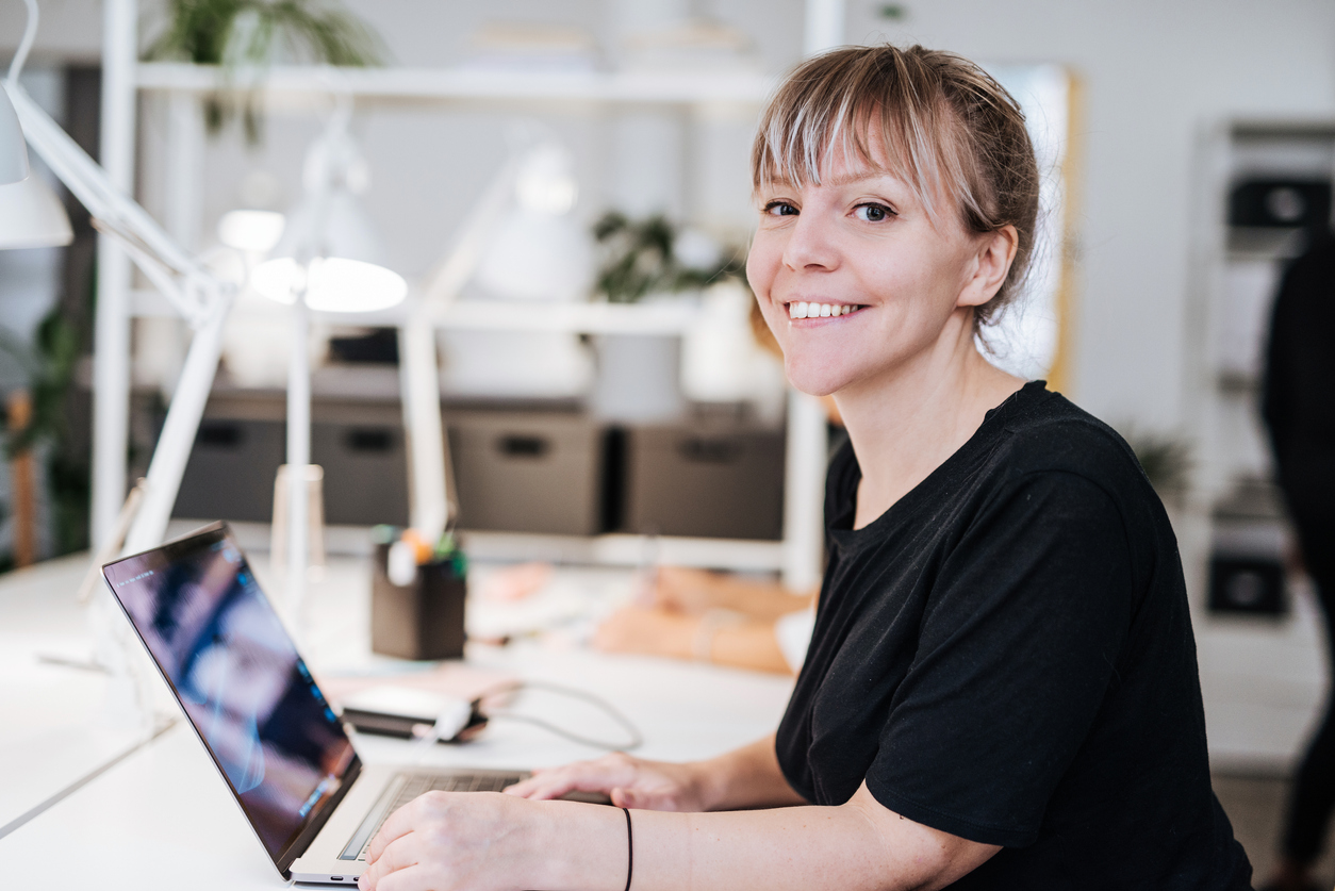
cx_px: 668
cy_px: 446
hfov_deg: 39.6
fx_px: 1855
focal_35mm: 50
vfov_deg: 27.0
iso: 640
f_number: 1.6
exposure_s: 1/250
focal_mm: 50
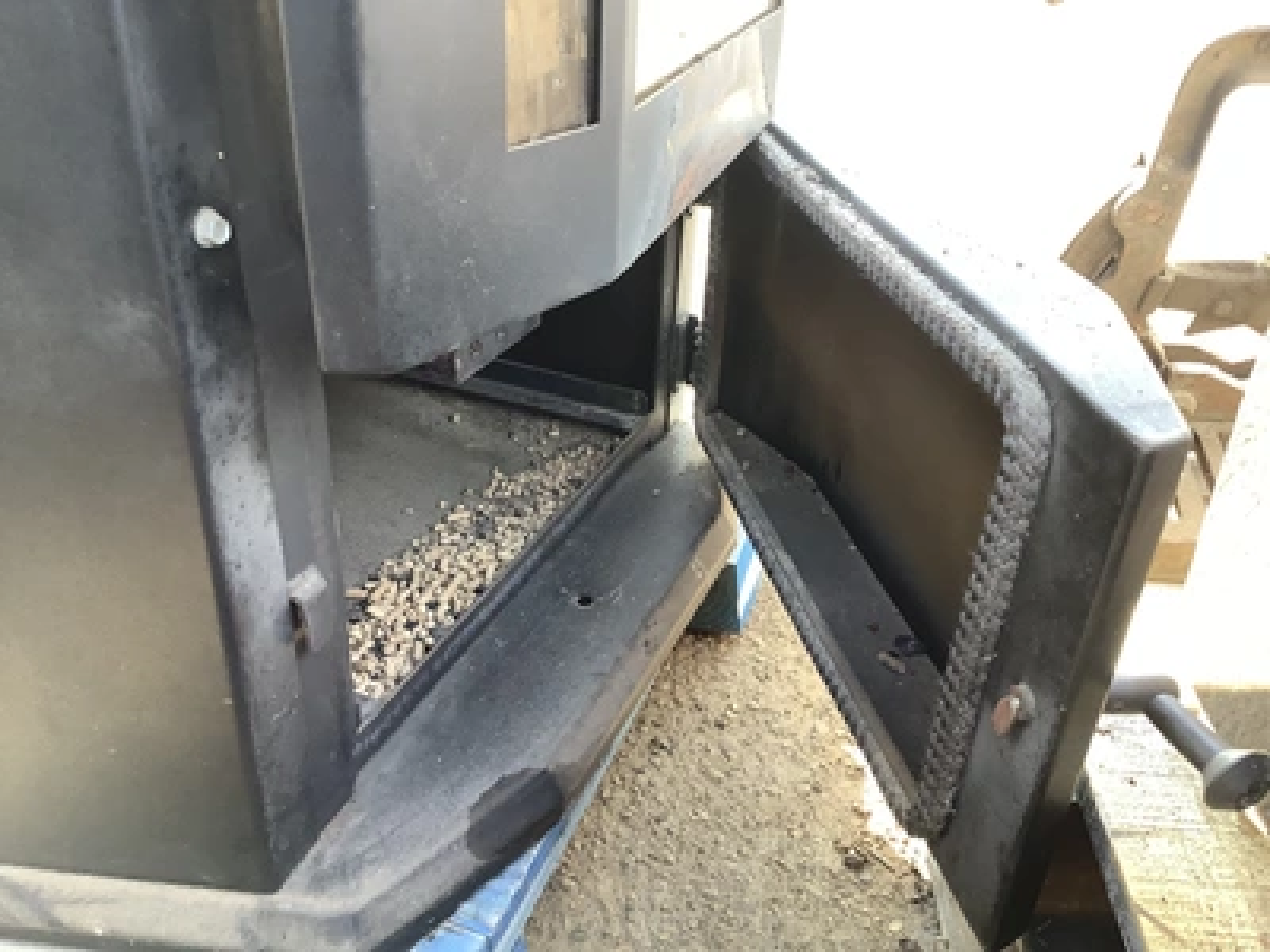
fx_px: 1137
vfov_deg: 45.4
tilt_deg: -29.7
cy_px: 476
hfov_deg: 58.4
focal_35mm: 31
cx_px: 635
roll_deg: -1.8
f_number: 2.4
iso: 80
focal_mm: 3.3
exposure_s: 1/120
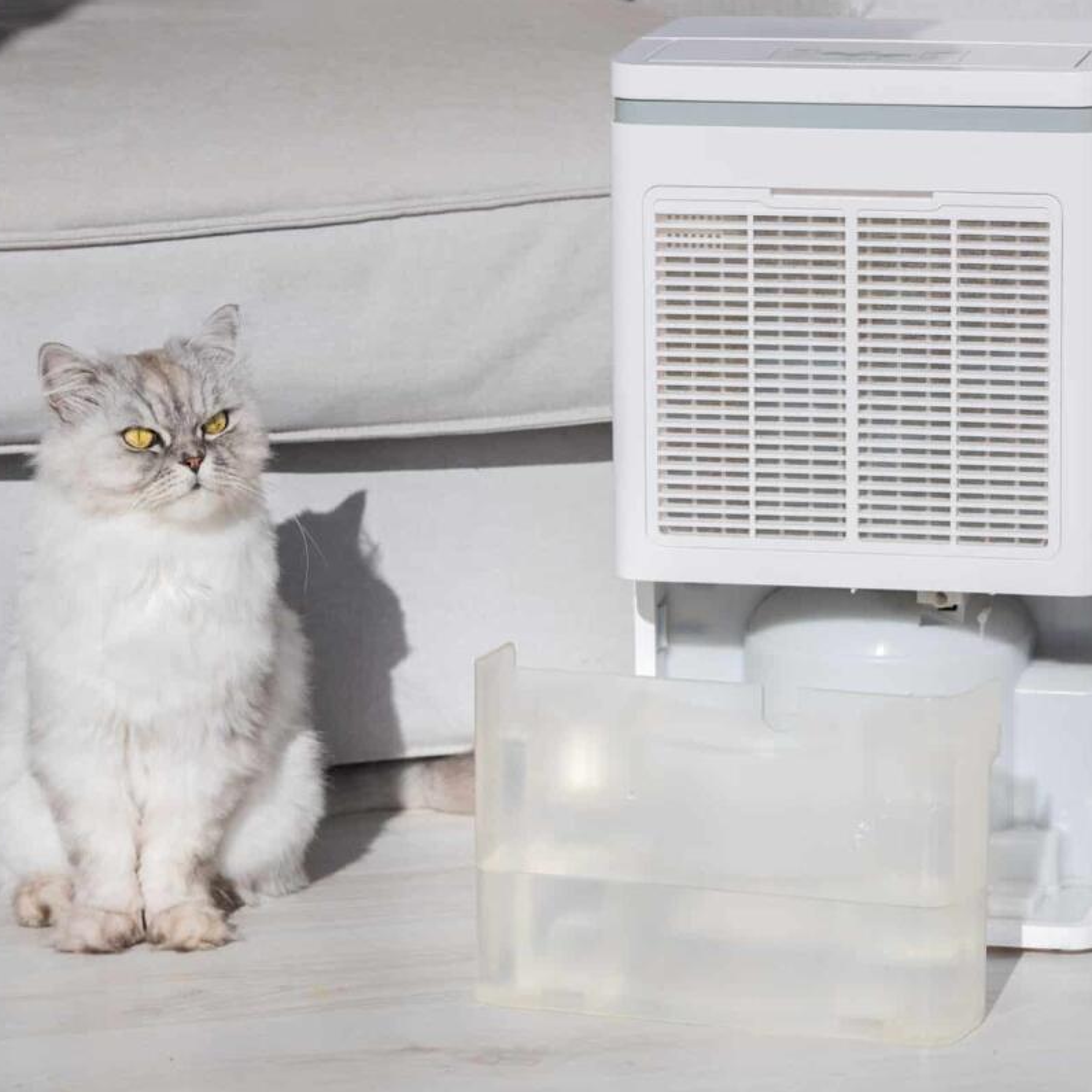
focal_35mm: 173
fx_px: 6174
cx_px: 609
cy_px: 545
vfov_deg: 10.1
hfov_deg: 10.1
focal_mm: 135
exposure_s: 1/640
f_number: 7.1
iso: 125
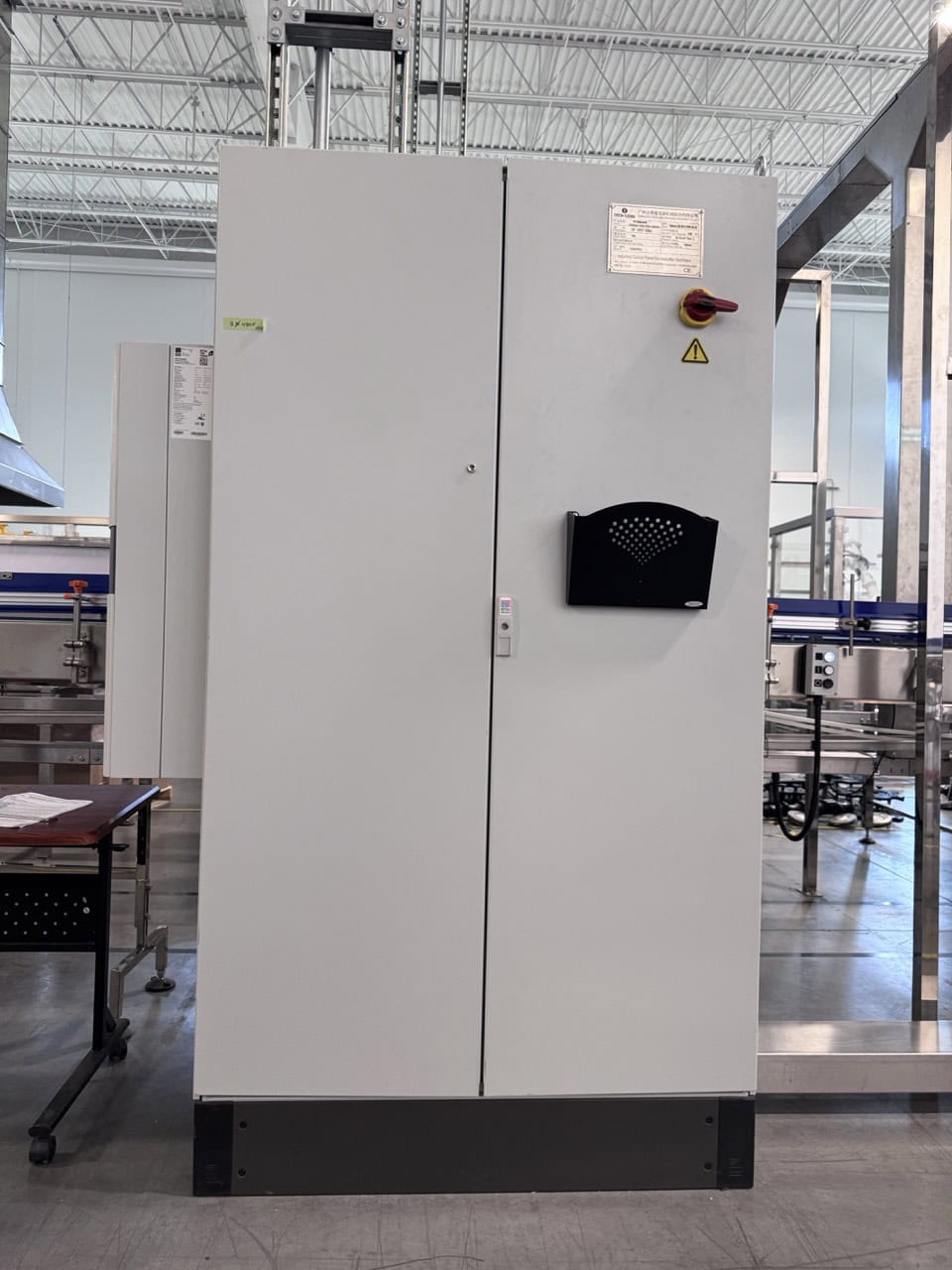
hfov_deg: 56.8
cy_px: 635
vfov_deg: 71.6
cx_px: 476
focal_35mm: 24
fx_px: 880
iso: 200
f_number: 1.8
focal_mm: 6.8
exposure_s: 1/120
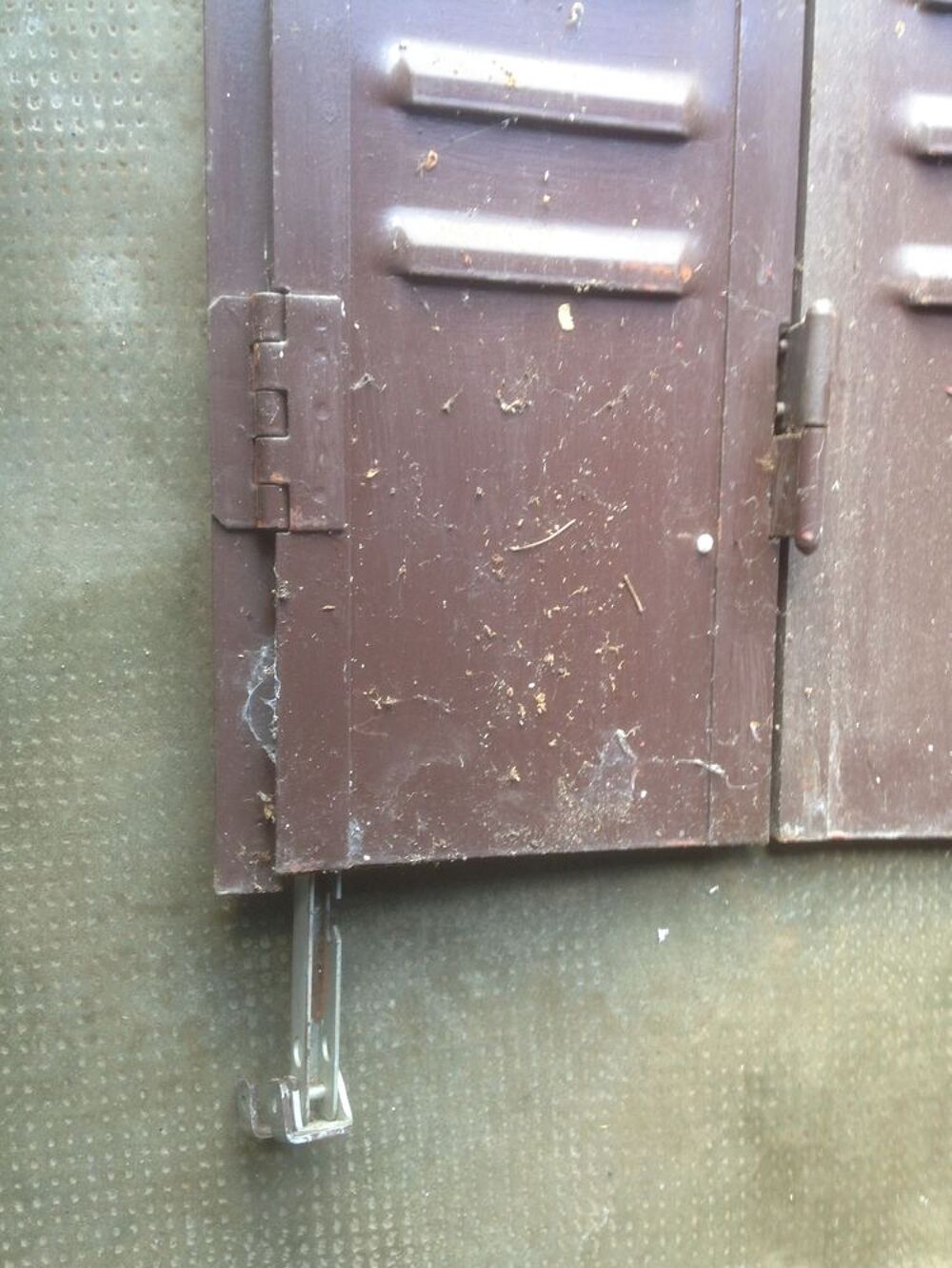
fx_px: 1210
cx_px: 476
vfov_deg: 55.3
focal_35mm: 33
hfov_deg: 43.0
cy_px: 634
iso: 50
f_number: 2.4
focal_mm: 4.12
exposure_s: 1/20
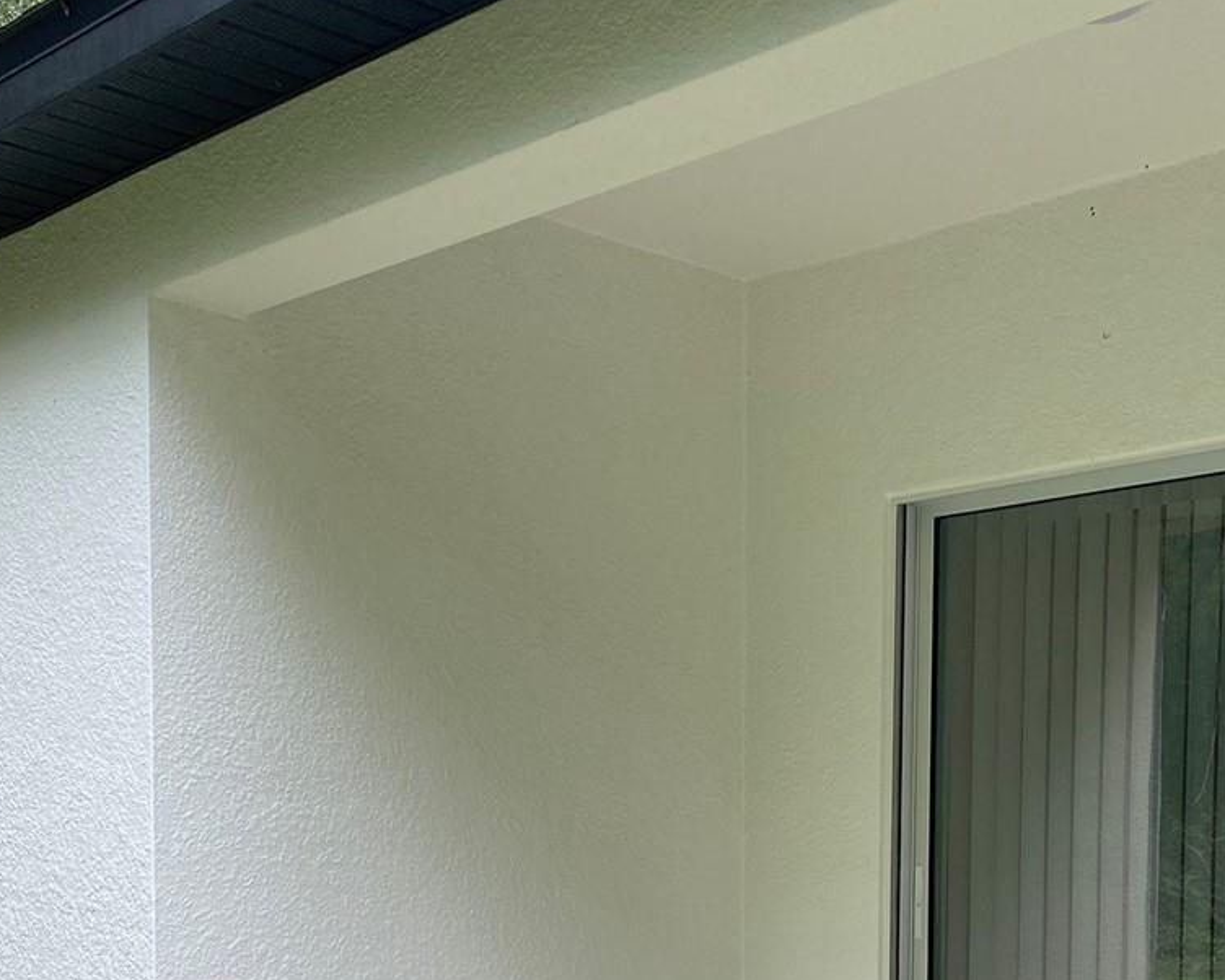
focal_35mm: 54
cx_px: 784
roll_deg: -0.8
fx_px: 1958
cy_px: 962
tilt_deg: -4.2
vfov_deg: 26.7
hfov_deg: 34.5
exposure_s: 1/460
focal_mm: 4.25
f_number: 1.8
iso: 32
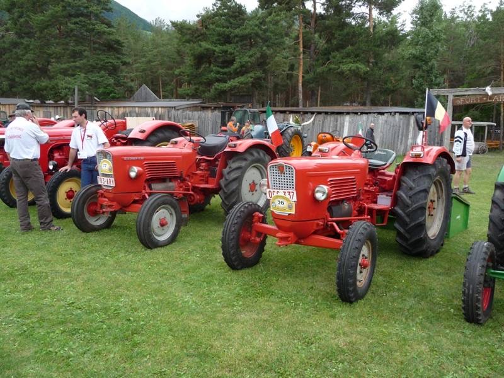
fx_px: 437
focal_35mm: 30
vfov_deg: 46.8
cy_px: 189
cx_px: 252
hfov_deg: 60.0
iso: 100
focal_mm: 5
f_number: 3.4
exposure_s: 1/200
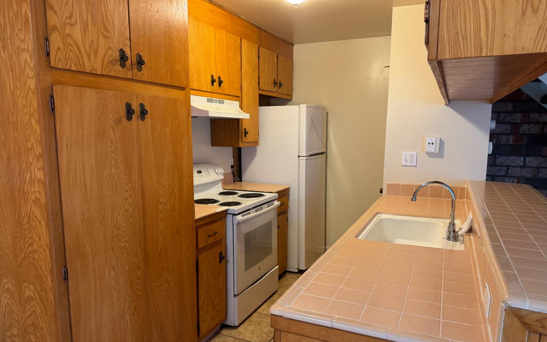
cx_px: 272
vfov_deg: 47.5
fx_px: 388
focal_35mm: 26
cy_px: 189
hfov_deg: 70.4
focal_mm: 6.76
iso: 160
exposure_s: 1/60
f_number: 1.78
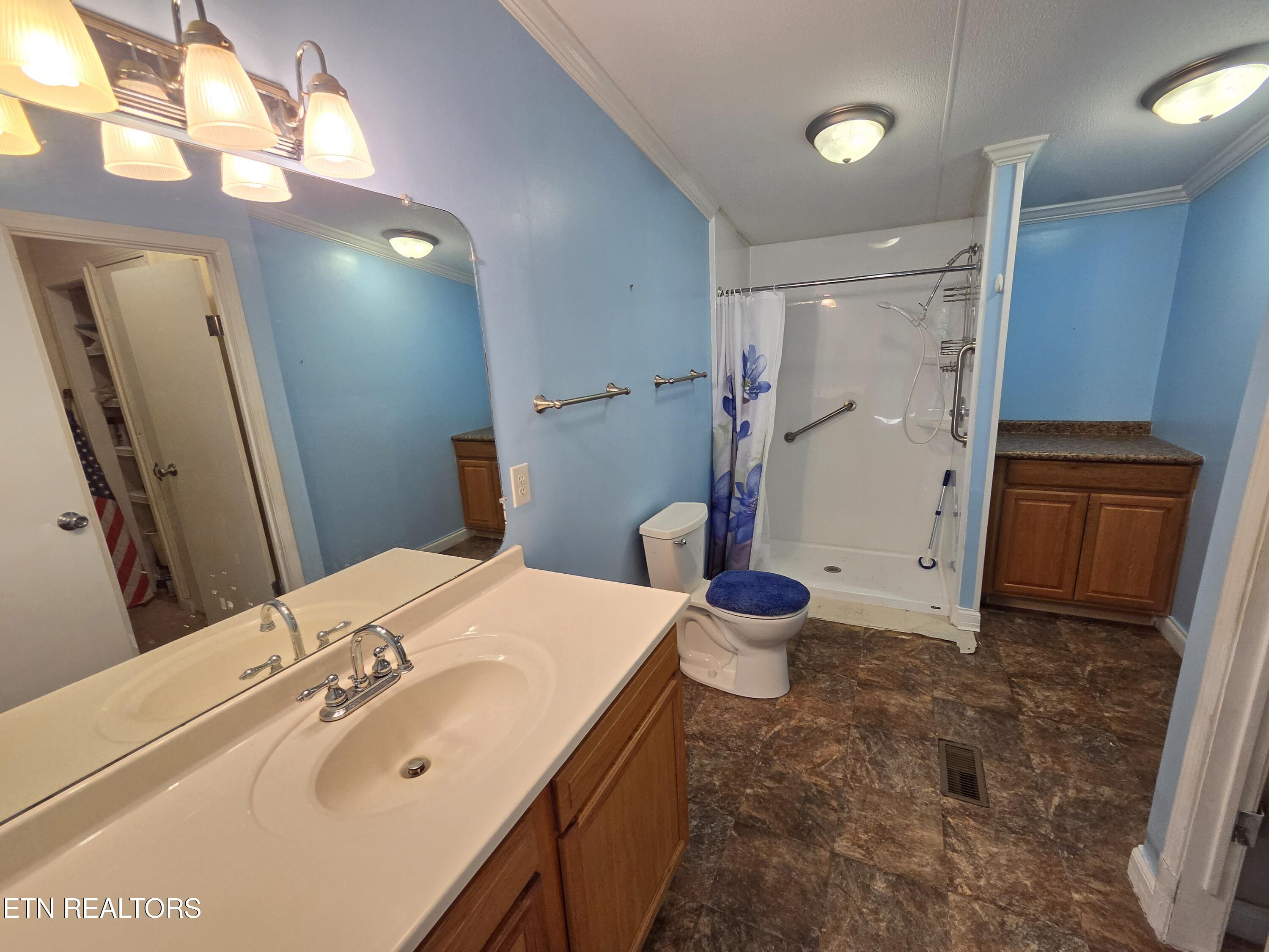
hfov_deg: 106.2
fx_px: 477
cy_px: 476
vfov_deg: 89.9
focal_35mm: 13
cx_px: 634
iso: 320
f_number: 2.2
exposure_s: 1/120
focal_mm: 2.2
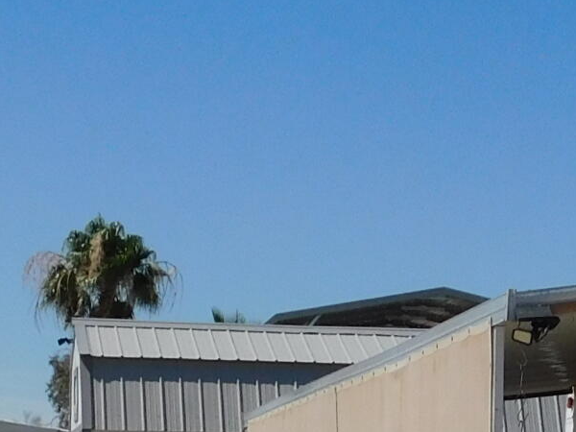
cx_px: 532
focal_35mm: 150
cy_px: 908
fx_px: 2496
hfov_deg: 13.0
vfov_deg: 9.2
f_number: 6.4
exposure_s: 1/800
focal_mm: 5.3
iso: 125
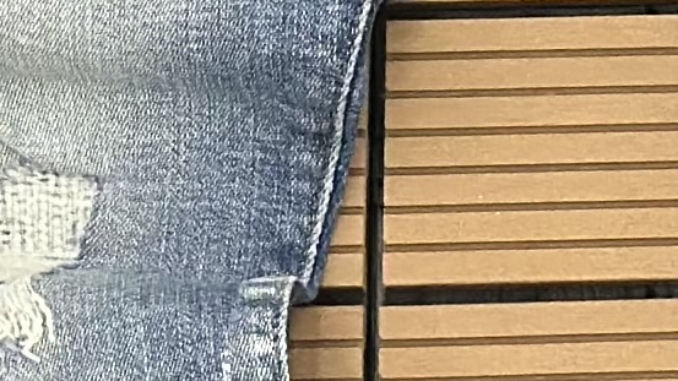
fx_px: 6849
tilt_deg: -75.4
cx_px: 1237
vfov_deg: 3.2
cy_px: -265
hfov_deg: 5.6
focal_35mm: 381
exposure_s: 1/60
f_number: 1.78
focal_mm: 6.86
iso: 200
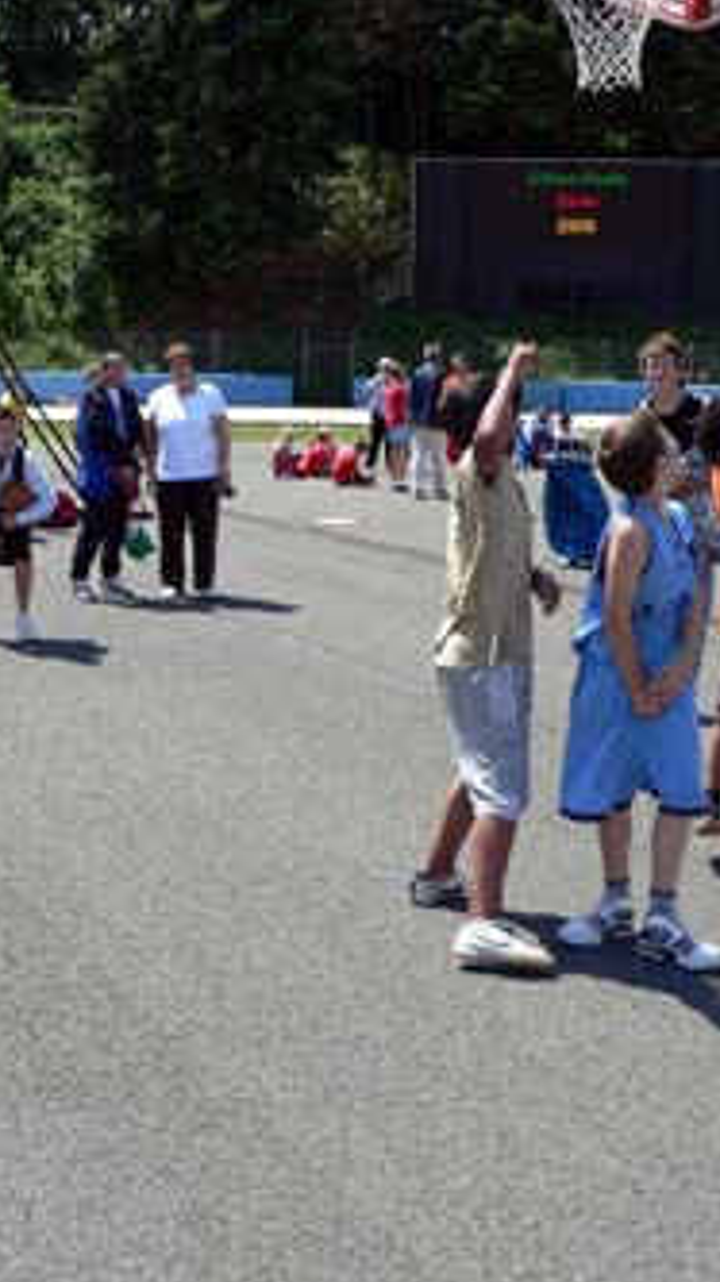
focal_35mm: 53
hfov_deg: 22.6
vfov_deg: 39.2
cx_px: 389
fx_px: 1801
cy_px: 639
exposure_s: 1/500
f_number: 3.7
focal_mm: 6
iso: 80
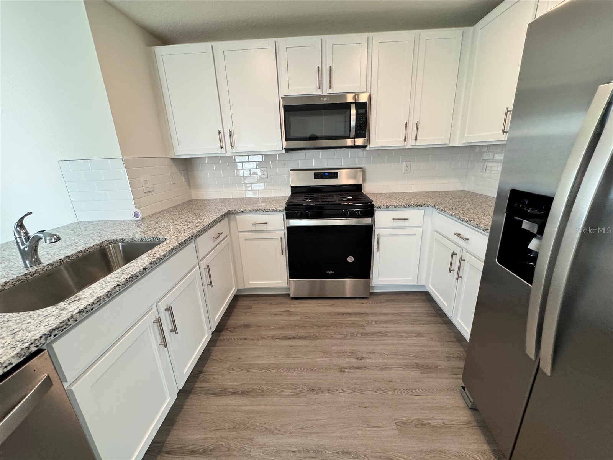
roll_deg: +5.0
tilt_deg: -14.9
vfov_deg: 85.7
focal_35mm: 14
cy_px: 230
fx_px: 248
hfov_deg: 102.1
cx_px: 306
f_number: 2.2
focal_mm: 2.22
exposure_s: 1/120
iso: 200
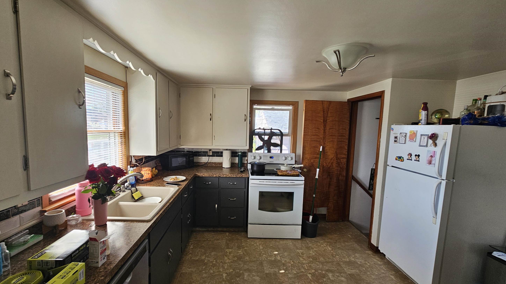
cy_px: 152
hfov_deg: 102.9
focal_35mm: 15
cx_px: 240
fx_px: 201
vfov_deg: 70.4
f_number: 2.2
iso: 80
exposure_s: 1/77.4
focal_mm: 2.2
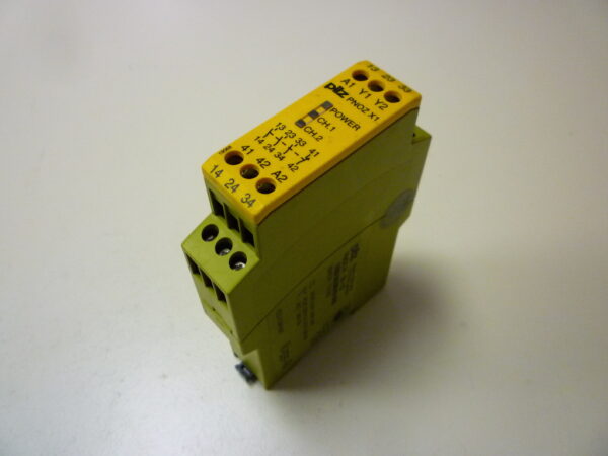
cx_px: 304
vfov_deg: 48.2
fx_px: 509
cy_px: 228
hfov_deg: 61.7
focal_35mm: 29
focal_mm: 5.2
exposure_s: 1/30
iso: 400
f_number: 3.3
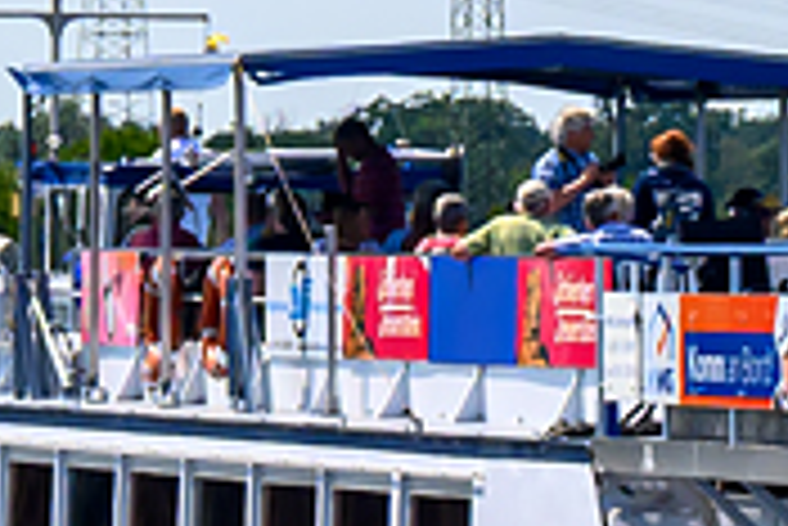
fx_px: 11238
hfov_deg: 4.0
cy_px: 1205
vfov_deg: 2.7
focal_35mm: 513
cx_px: 1193
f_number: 8
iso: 200
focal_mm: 50
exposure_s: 1/1000
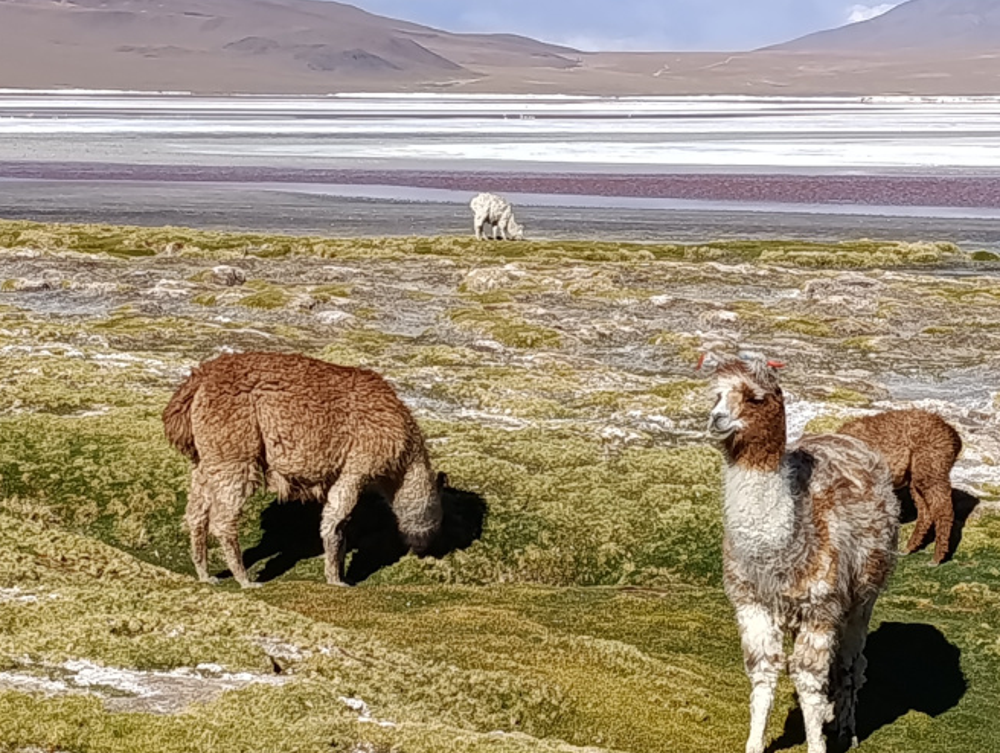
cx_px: 497
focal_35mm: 85
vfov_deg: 17.4
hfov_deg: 23.0
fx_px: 2459
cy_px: 255
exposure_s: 1/1110
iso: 50
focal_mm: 6.14
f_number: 1.6
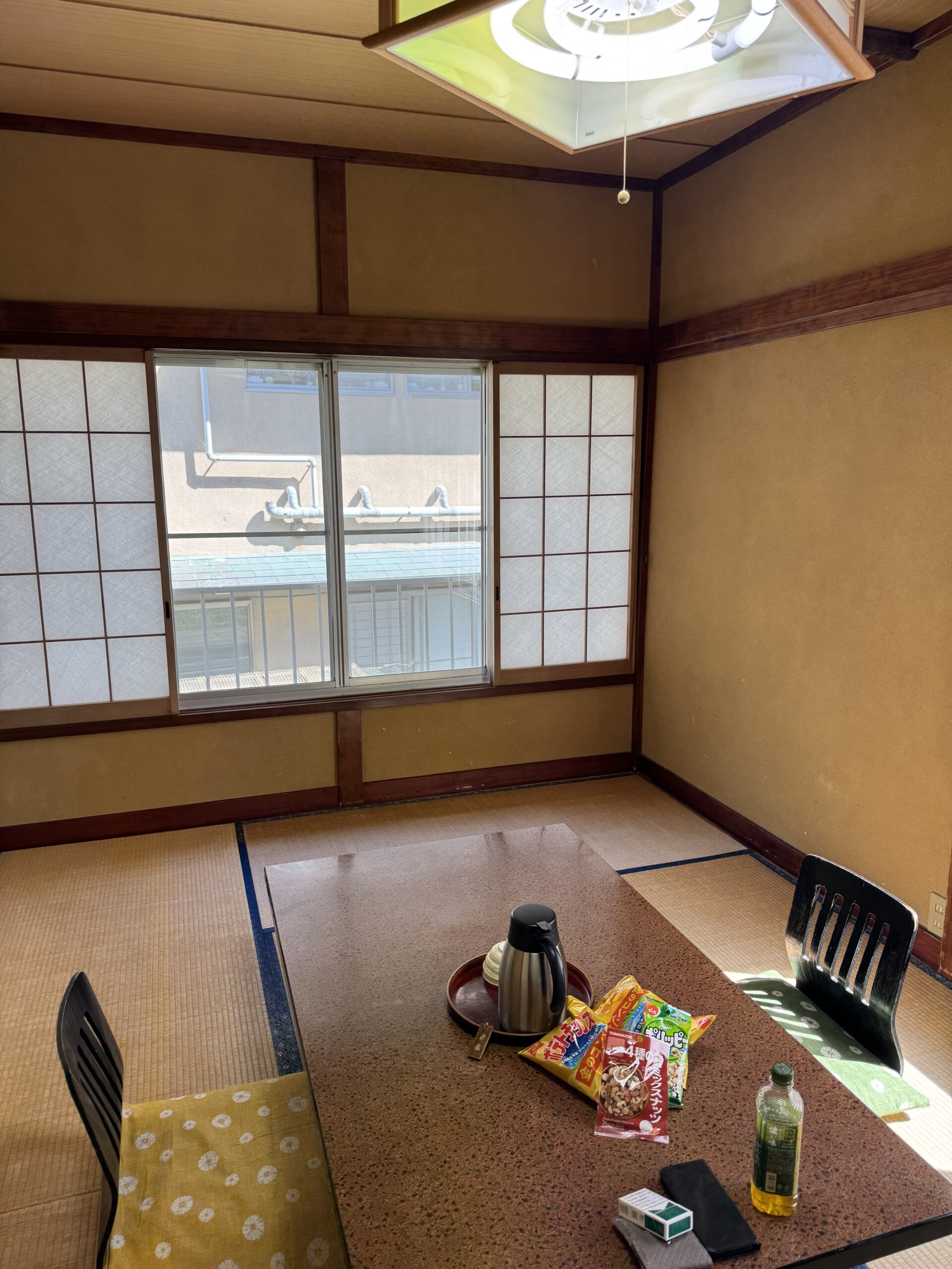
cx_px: 476
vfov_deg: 71.6
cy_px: 634
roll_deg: -0.3
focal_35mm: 24
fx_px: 880
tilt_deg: -10.6
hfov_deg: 56.8
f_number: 1.78
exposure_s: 1/162
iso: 64
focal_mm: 6.76
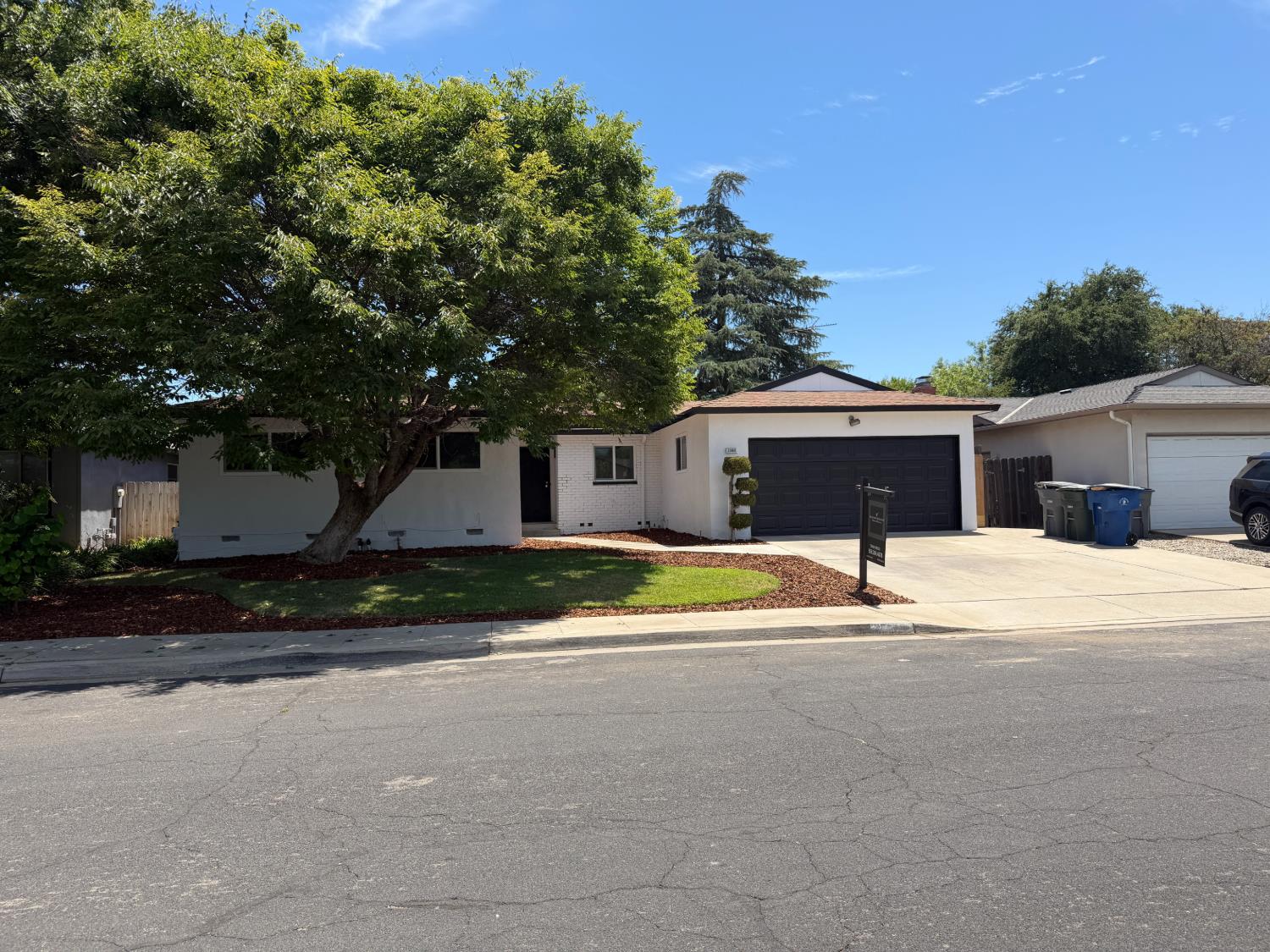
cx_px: 635
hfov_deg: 71.6
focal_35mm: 24
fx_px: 881
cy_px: 476
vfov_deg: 56.8
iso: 80
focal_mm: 6.76
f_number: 1.78
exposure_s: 1/3021
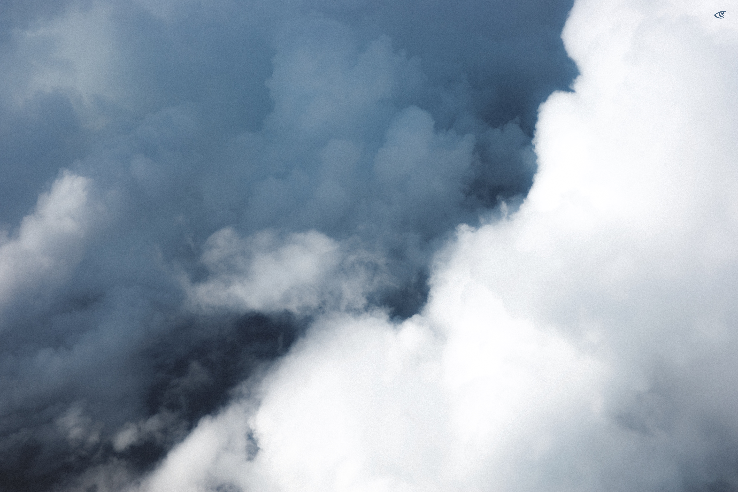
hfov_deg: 48.5
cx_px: 369
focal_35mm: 40
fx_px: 820
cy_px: 246
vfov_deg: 33.4
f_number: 4
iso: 100
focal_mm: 26
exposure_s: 1/320
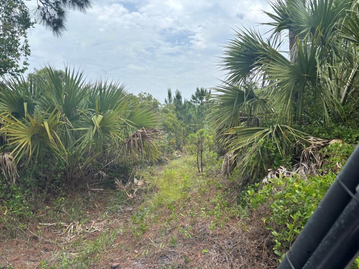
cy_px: 134
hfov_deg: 67.3
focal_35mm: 26
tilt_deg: +0.3
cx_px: 180
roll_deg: +2.4
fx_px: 270
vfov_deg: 53.1
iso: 50
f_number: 1.6
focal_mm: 5.96
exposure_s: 1/2778
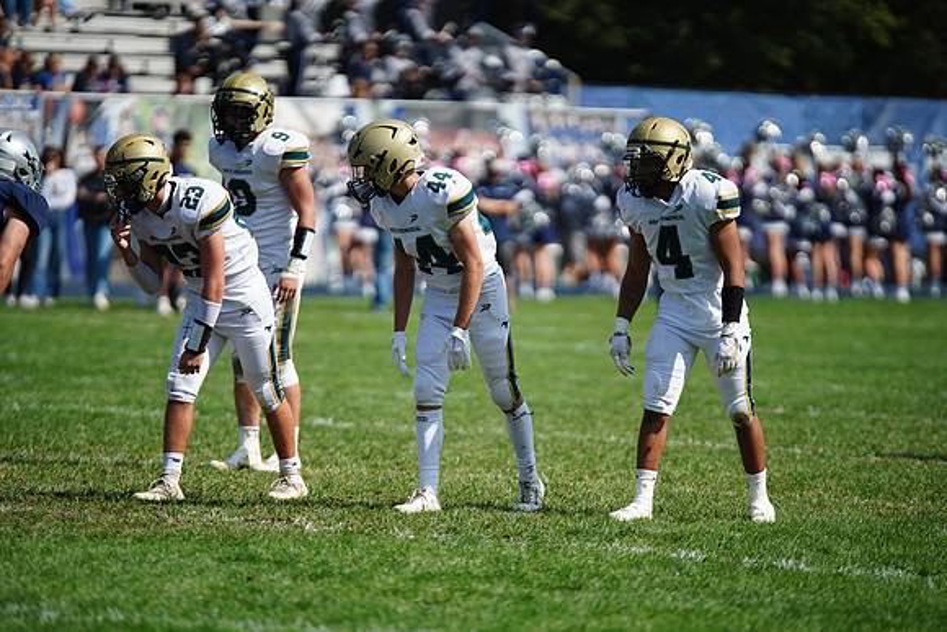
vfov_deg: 4.6
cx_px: 474
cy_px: 316
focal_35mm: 300
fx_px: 7893
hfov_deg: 6.9
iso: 400
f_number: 2.8
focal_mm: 300
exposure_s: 1/5000
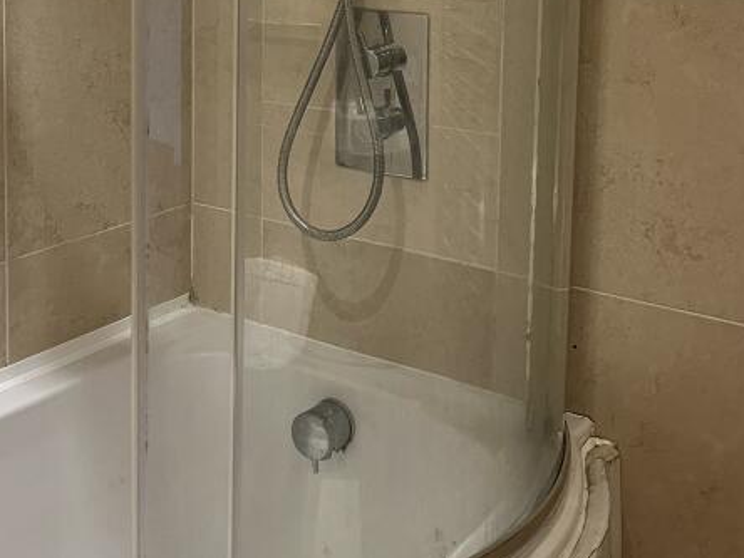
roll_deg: -0.3
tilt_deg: -6.5
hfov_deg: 31.7
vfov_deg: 23.4
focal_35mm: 60
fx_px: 1290
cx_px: 201
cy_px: 5
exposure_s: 1/50
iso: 160
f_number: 1.6
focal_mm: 5.1
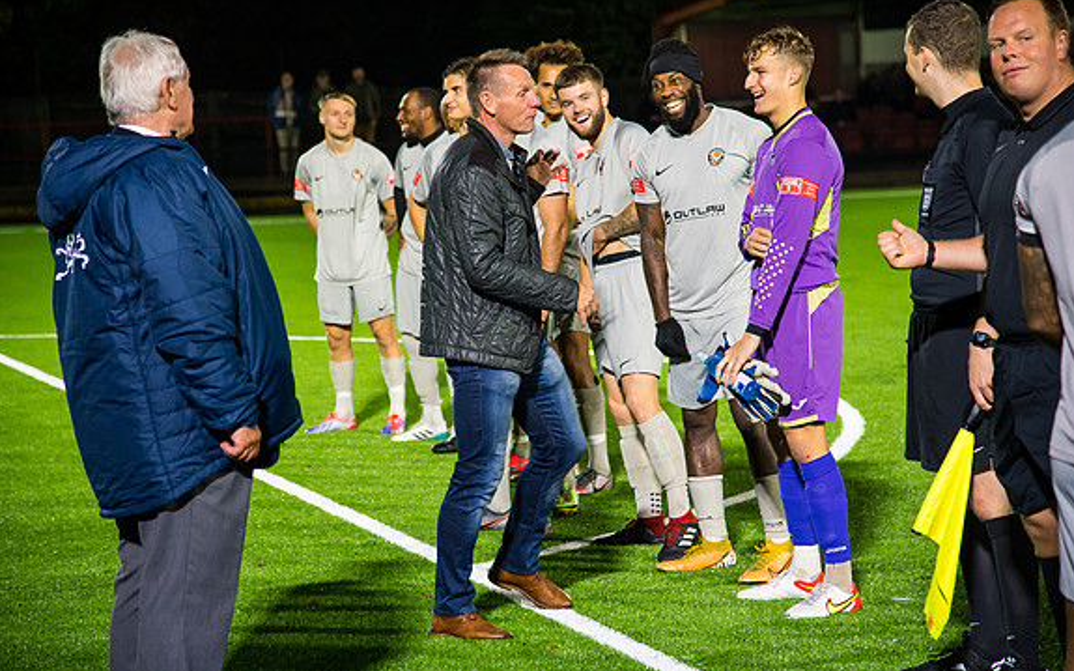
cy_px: 312
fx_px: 3307
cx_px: 538
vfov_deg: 11.6
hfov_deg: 18.4
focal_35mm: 113
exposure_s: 1/100
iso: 4000
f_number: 4
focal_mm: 110
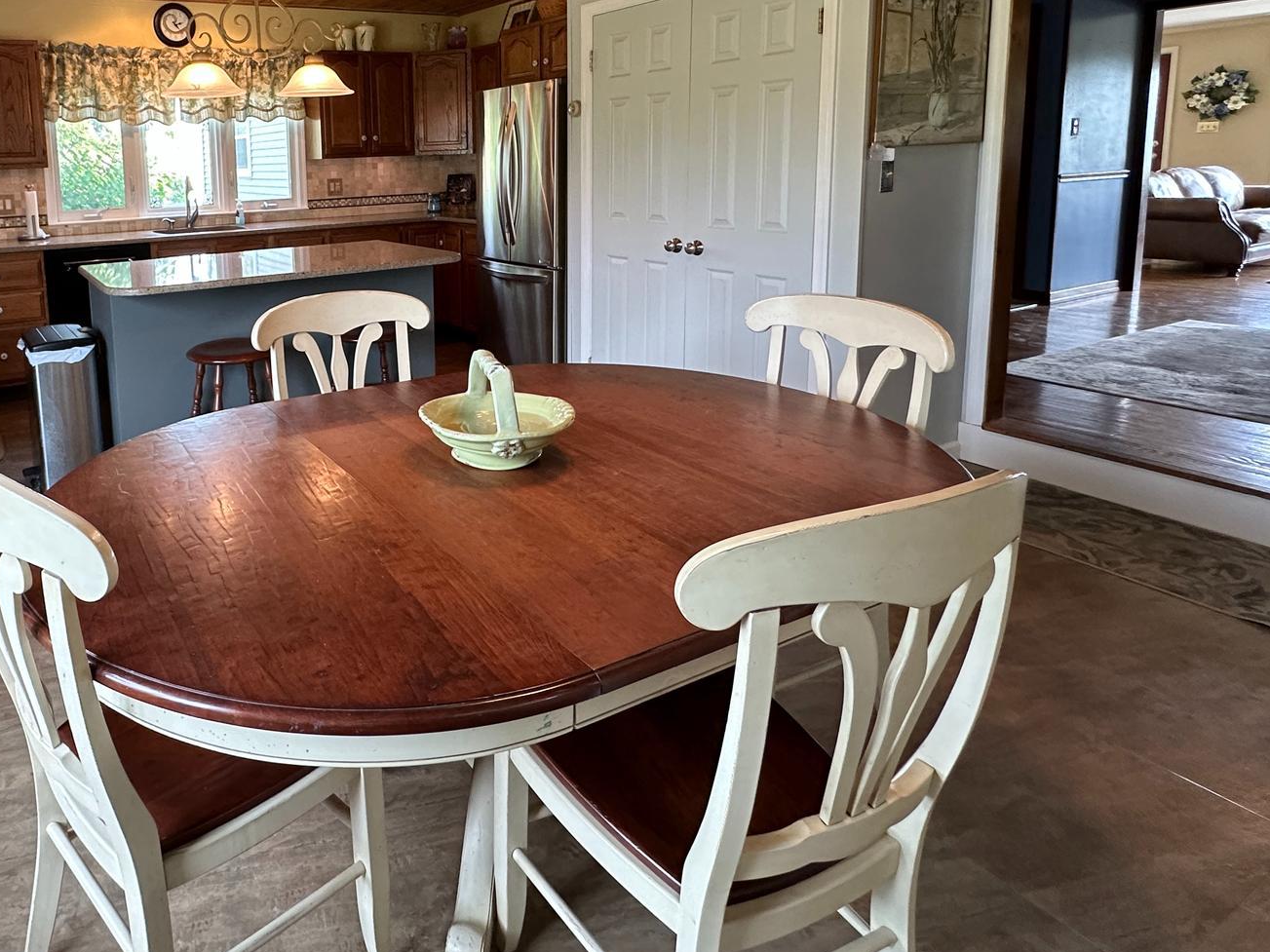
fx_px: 807
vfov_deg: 58.6
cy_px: 264
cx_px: 351
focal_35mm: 22
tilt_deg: -7.3
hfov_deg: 72.2
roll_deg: +2.1
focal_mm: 2.22
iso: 250
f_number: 2.2
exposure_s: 1/120
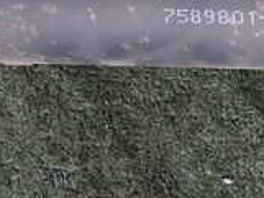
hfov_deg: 17.5
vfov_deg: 15.6
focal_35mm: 93
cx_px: 459
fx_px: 710
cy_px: -10
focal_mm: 4.5
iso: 100
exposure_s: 1/160
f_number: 2.8
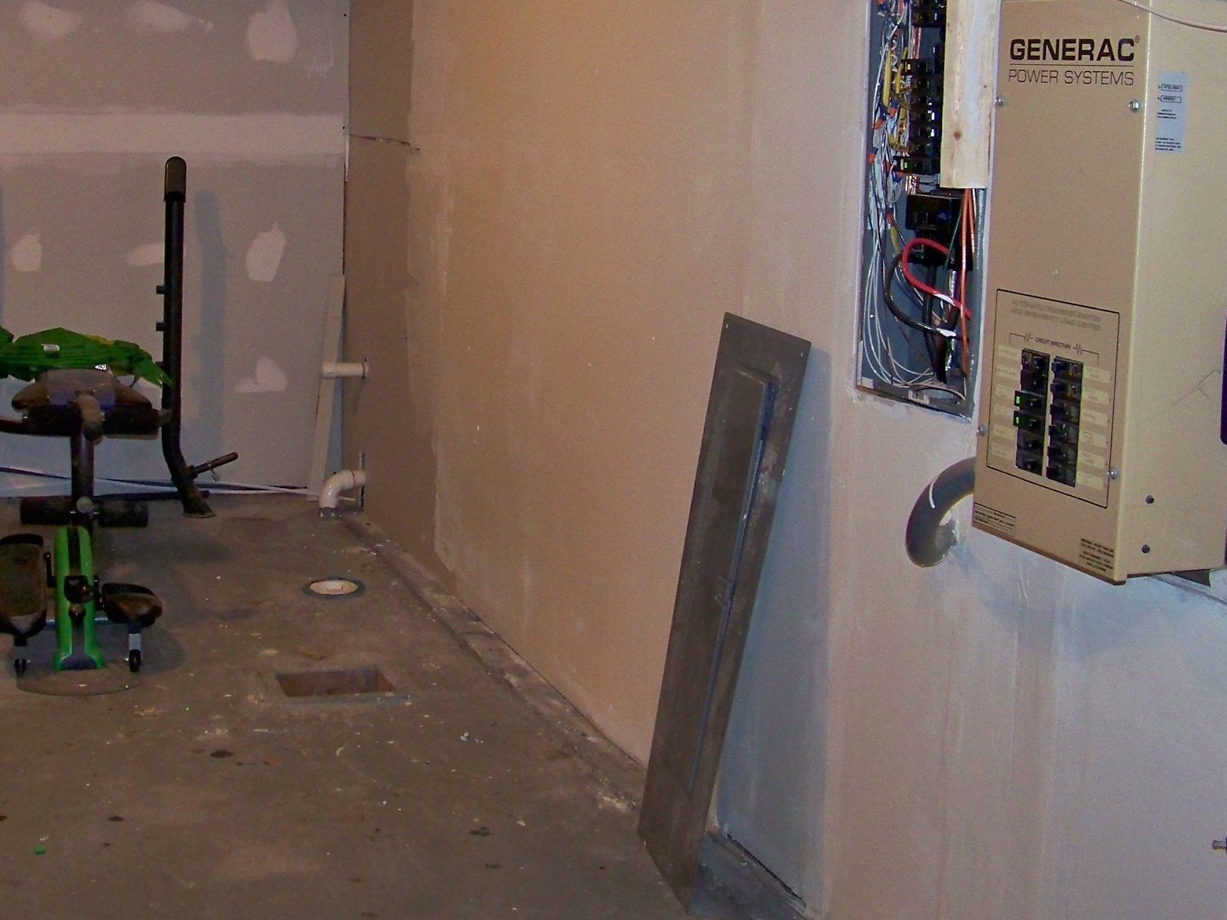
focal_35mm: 54
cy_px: 288
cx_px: 431
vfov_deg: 26.8
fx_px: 1914
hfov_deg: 35.3
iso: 200
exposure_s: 1/30
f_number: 2.8
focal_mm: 5.85
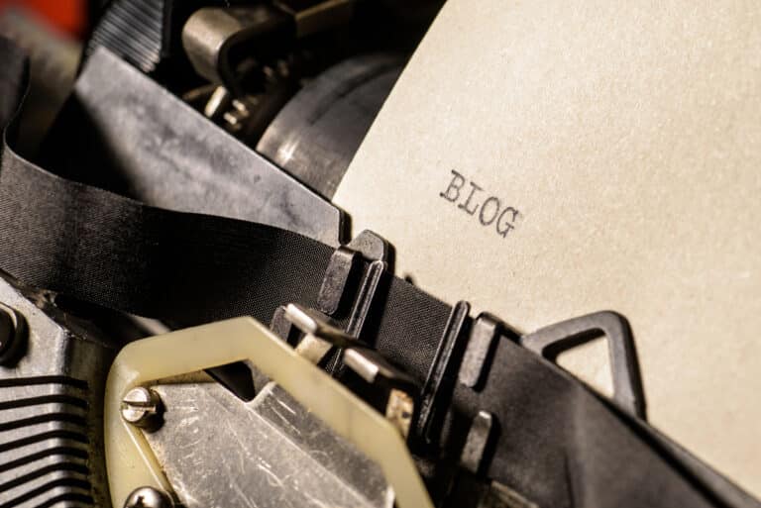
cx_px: 380
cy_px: 254
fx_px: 1798
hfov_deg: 23.9
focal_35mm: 85
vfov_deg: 16.1
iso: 100
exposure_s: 1/200
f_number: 11
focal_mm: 85
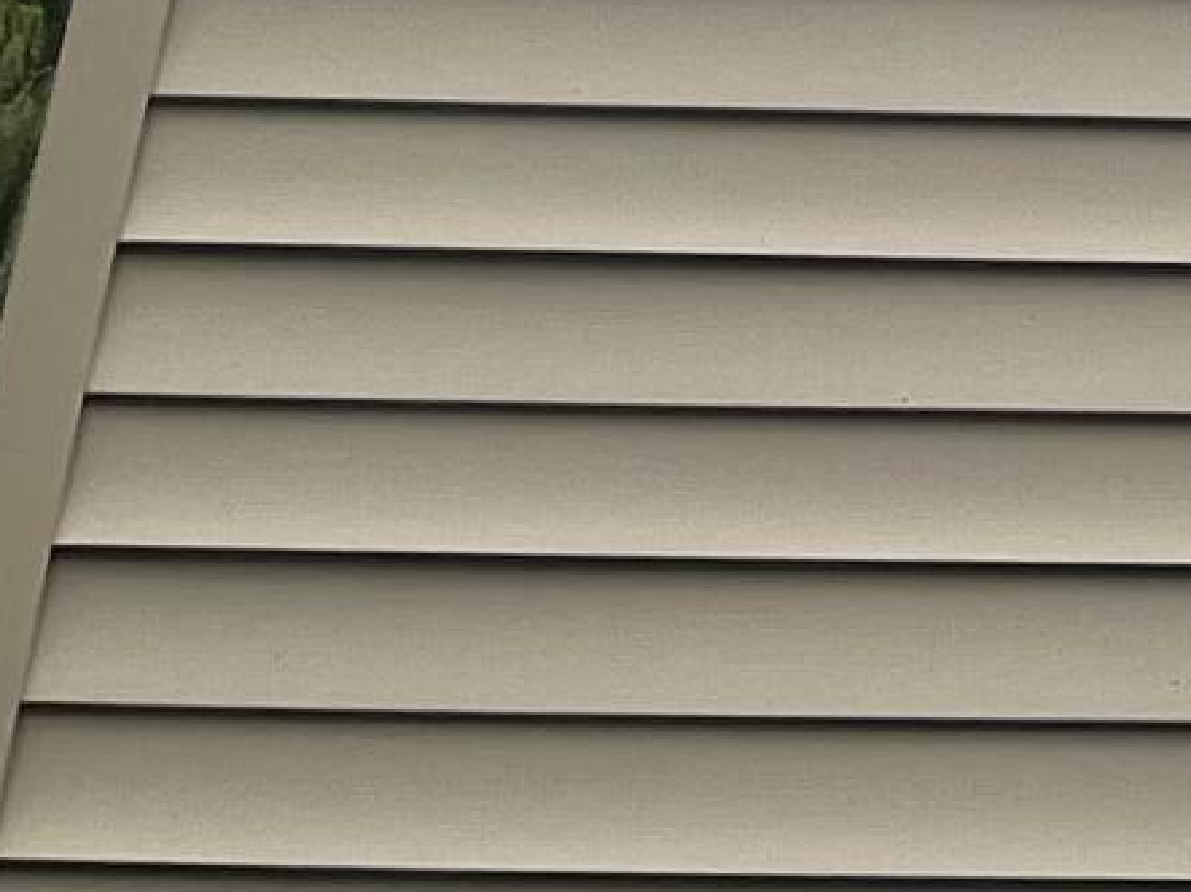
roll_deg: +0.1
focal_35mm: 176
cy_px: -2002
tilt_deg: +28.6
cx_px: 3030
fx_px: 6054
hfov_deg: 9.7
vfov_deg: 7.3
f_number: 1.6
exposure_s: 1/172
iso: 50
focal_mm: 5.1
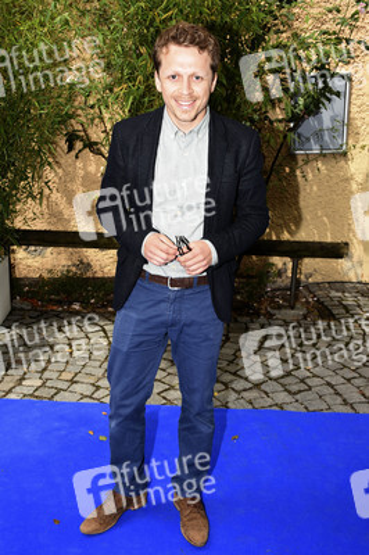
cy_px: 278
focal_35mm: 39
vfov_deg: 49.6
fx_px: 601
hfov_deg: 34.2
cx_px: 184
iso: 160
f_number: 5.6
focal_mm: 26
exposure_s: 1/160
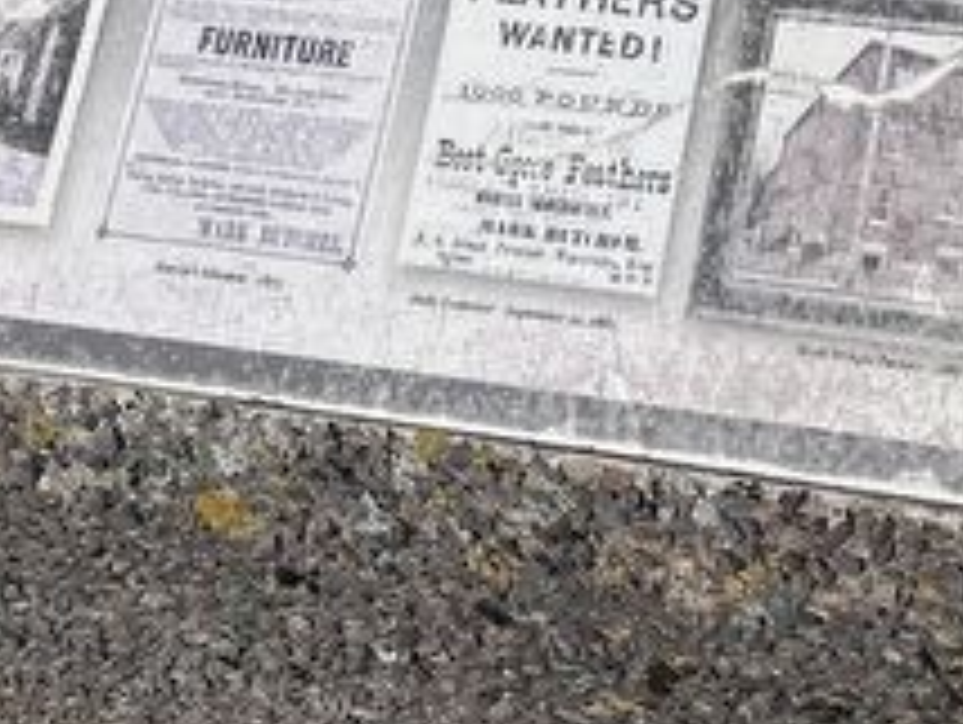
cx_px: 990
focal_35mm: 97
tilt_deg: -46.1
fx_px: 2702
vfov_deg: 14.0
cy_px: -454
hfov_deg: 19.6
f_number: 1.6
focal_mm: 4.2
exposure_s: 1/13333
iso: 32
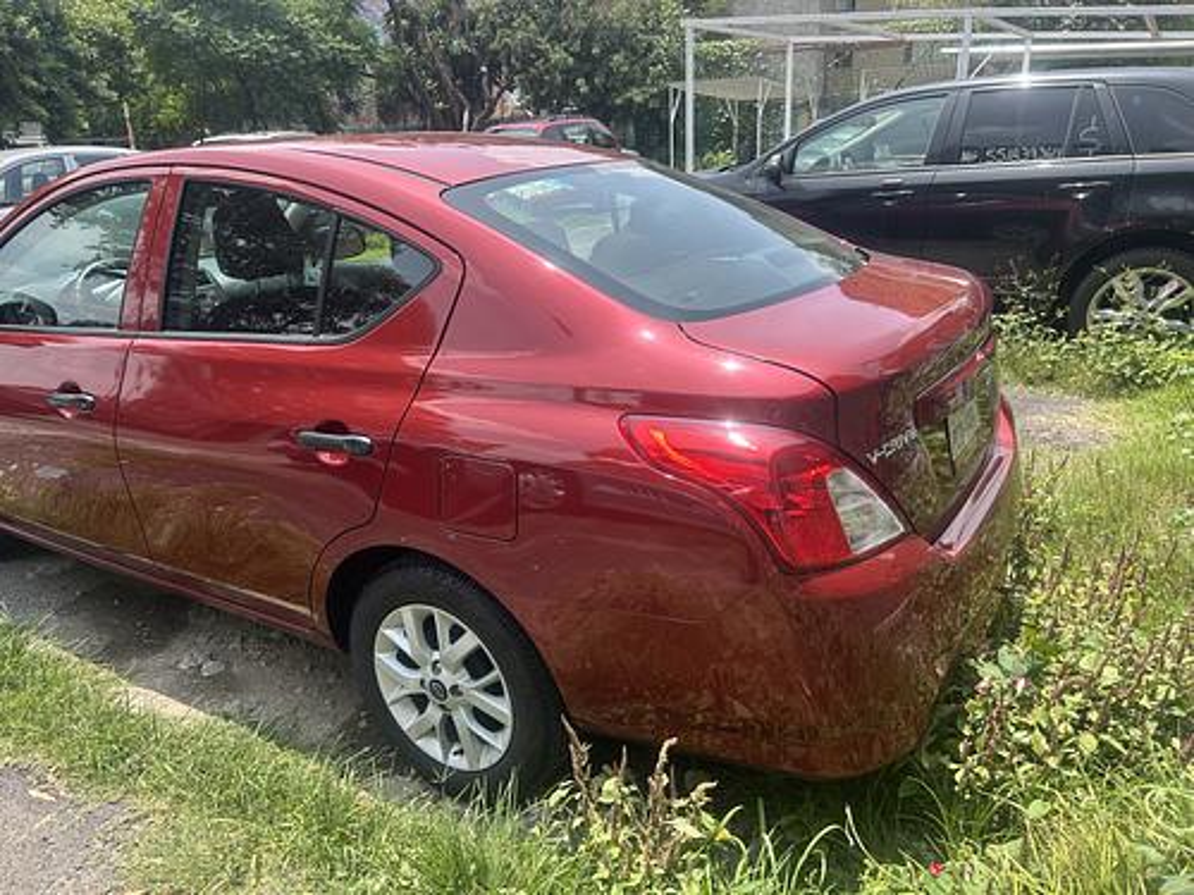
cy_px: 448
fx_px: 897
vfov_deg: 53.1
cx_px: 597
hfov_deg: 67.3
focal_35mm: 26
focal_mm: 5.7
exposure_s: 1/1280
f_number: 1.5
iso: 50
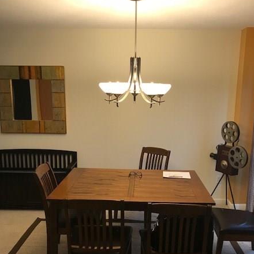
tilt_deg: -10.4
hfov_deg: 46.0
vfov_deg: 45.7
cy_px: 158
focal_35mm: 36
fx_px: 299
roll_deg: -1.6
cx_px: 129
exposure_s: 1/24
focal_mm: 3.99
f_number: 1.8
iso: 32
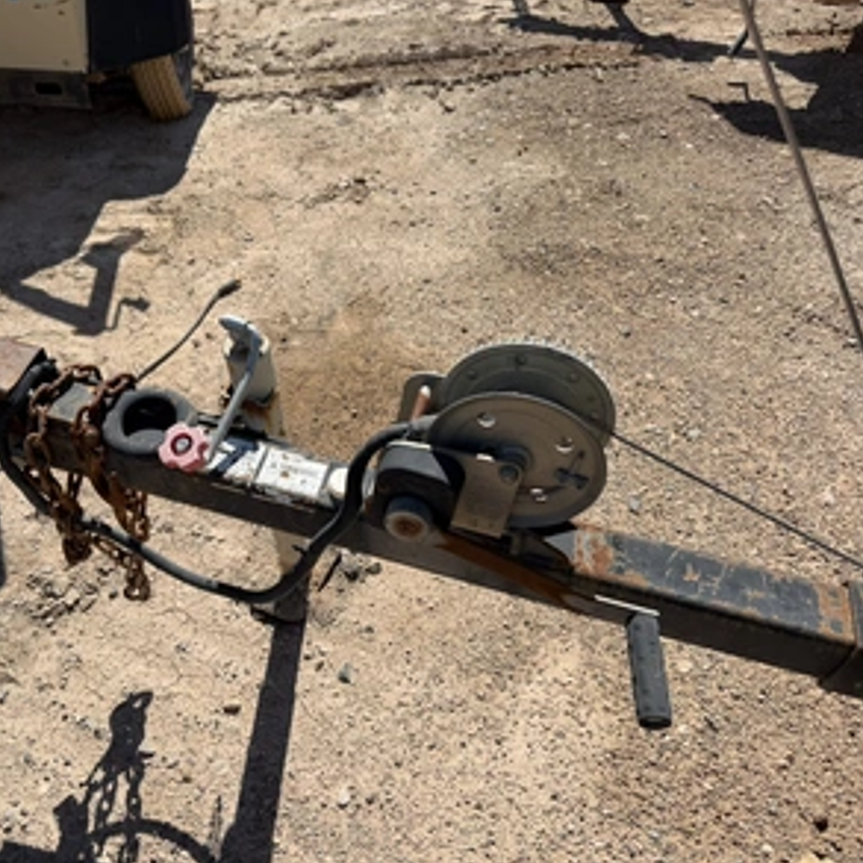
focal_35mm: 29
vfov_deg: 55.6
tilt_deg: -43.8
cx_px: 289
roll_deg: +2.5
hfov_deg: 54.5
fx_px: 818
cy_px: 427
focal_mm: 6.76
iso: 80
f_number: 1.78
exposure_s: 1/5319
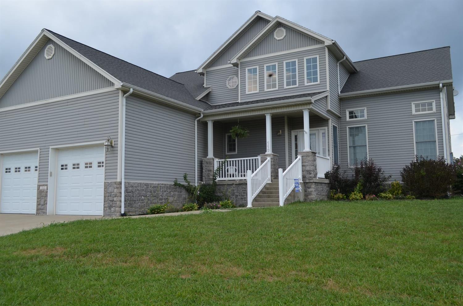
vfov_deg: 39.8
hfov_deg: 57.3
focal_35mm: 33
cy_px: 153
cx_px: 232
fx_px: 423
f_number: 7.1
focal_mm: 22
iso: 200
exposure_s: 1/200
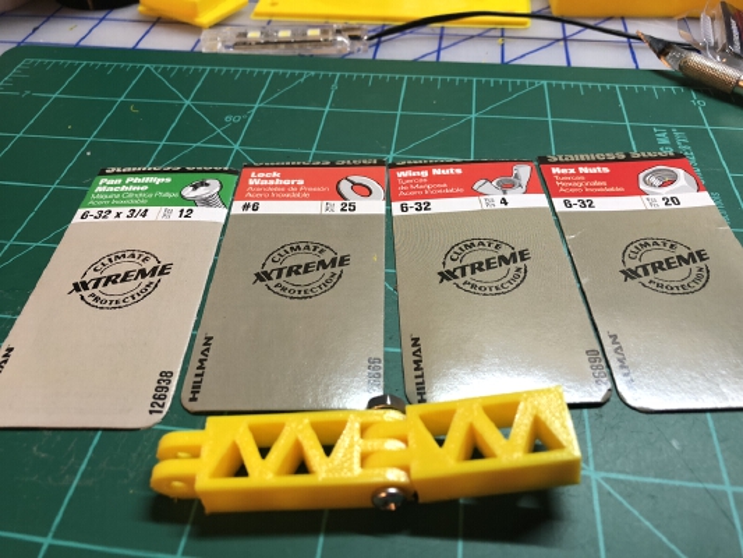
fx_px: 601
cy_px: 279
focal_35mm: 28
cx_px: 372
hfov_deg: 63.4
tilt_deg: -45.6
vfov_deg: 49.8
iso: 40
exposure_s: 1/17
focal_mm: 3.99
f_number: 1.8
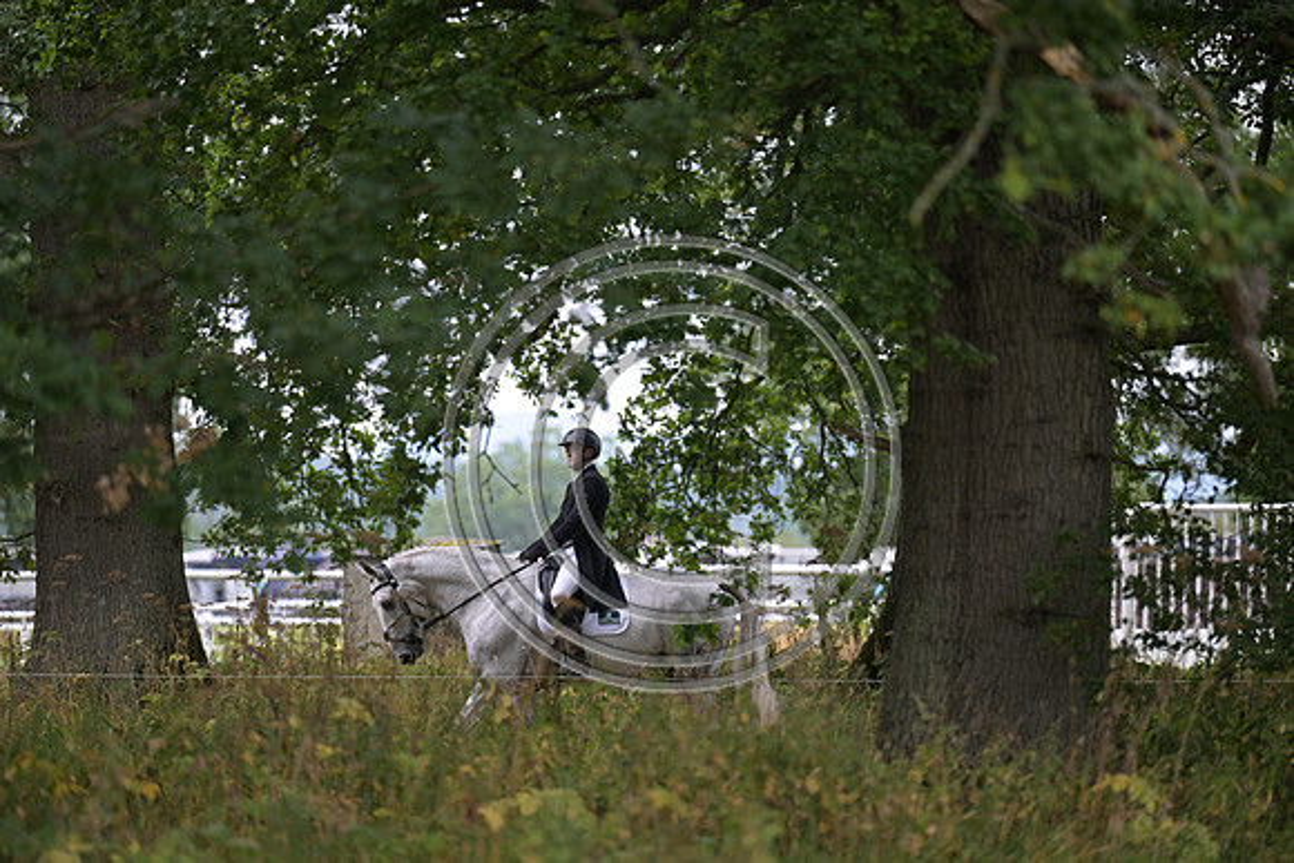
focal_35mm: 200
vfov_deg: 6.9
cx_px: 647
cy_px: 432
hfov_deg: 10.3
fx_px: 7190
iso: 560
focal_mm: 200
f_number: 3.2
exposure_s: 1/1250
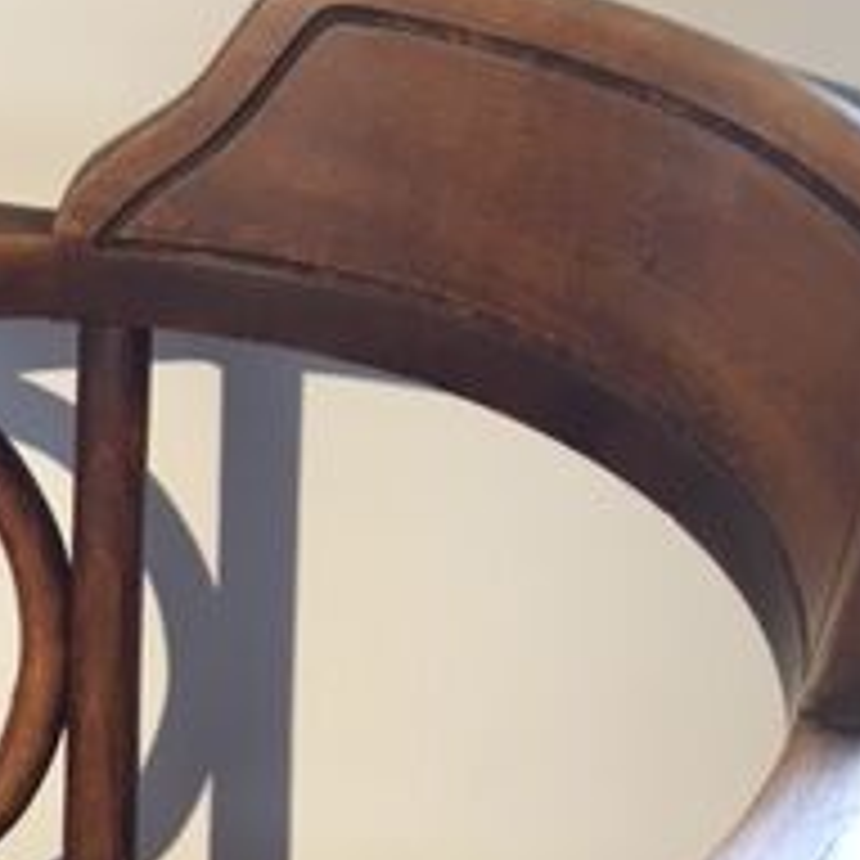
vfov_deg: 17.9
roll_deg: -1.1
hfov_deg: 19.6
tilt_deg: -42.7
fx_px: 2417
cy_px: 1306
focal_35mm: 86
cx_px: 14
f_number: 2.2
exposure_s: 1/33
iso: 80
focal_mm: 4.15
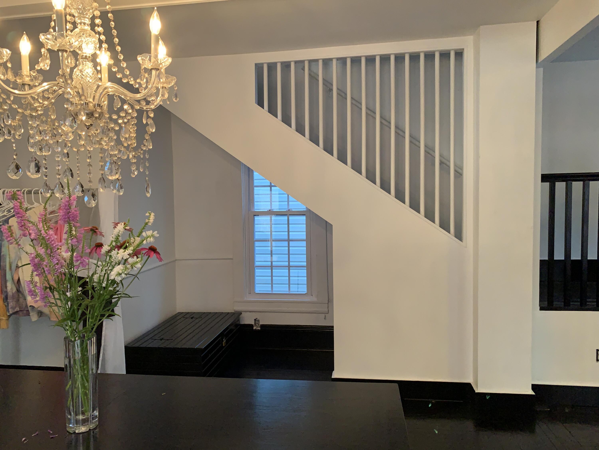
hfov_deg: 67.3
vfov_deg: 53.1
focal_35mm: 26
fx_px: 450
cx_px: 300
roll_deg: +1.0
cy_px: 225
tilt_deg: -3.7
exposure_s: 1/60
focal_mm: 4.25
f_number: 1.8
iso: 320
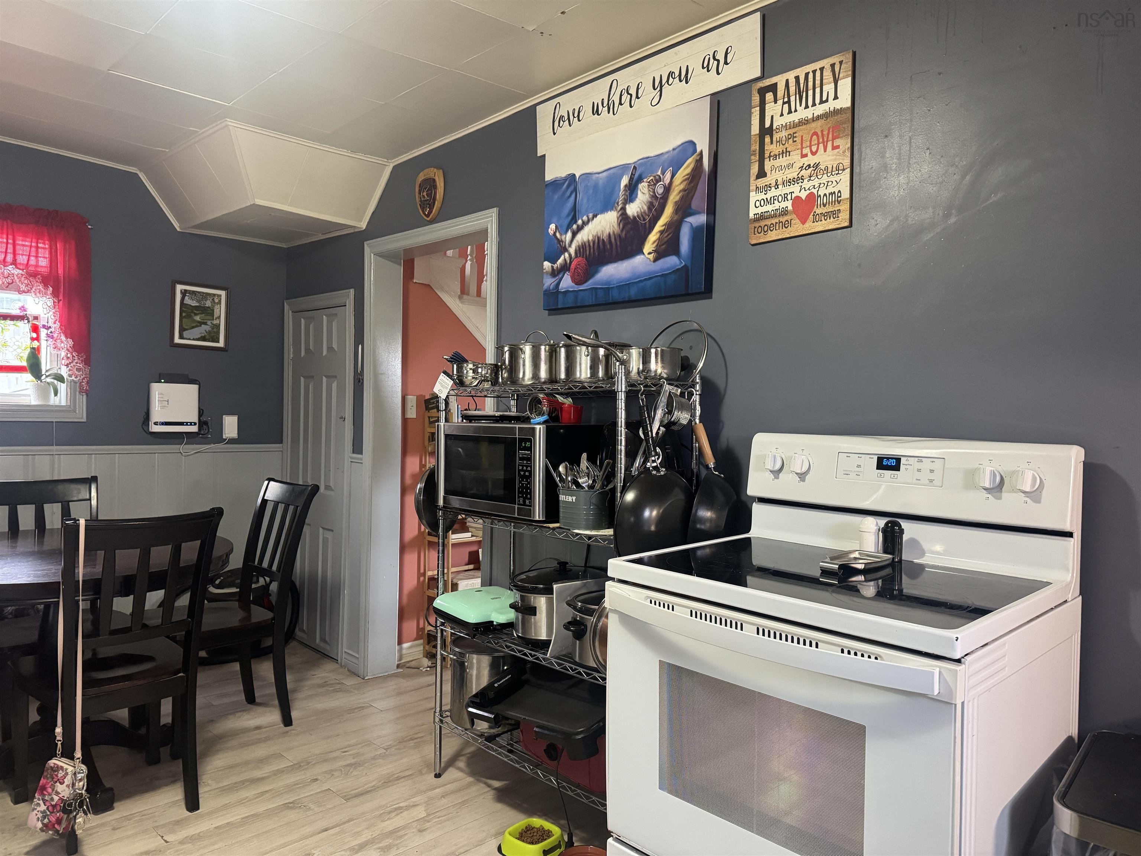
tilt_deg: -0.2
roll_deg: +1.1
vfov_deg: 56.8
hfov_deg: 71.6
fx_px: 791
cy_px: 428
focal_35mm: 24
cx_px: 570
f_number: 1.78
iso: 640
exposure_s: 1/60
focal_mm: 6.76
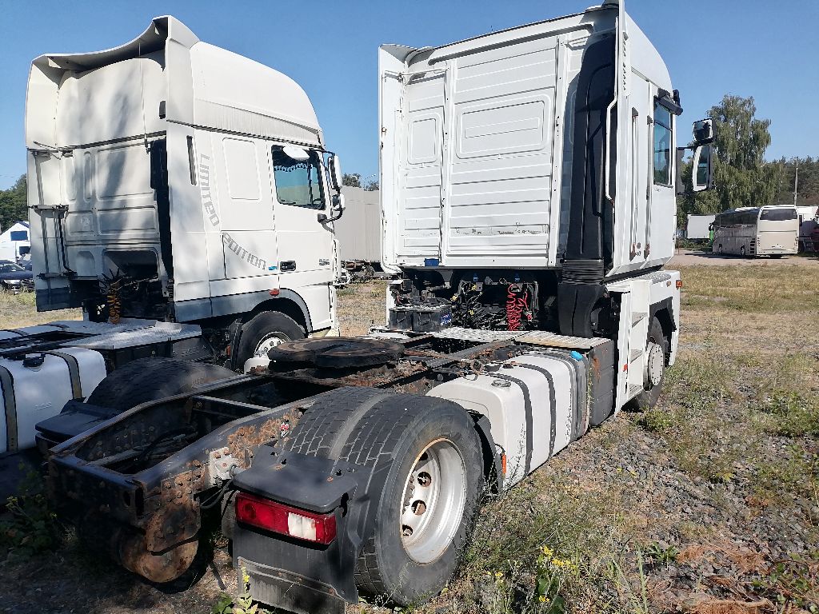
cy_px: 307
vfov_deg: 53.1
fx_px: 615
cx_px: 410
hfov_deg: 67.3
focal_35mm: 26
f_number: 1.8
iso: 50
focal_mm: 4.25
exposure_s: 1/2155
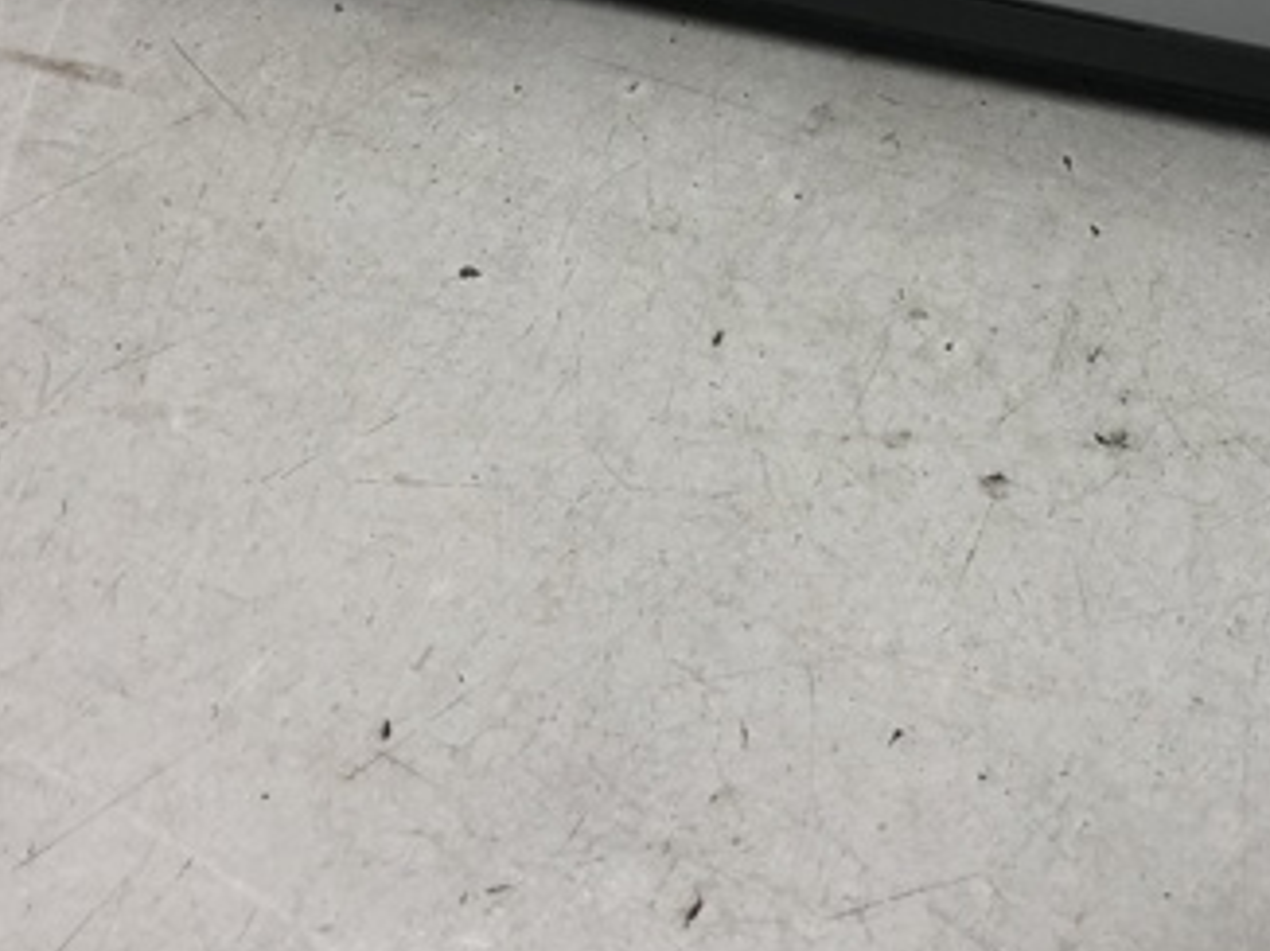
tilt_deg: -53.8
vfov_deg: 26.0
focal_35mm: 55
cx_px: 896
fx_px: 2016
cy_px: 187
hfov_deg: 34.5
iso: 32
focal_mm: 4
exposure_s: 1/33
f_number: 1.8
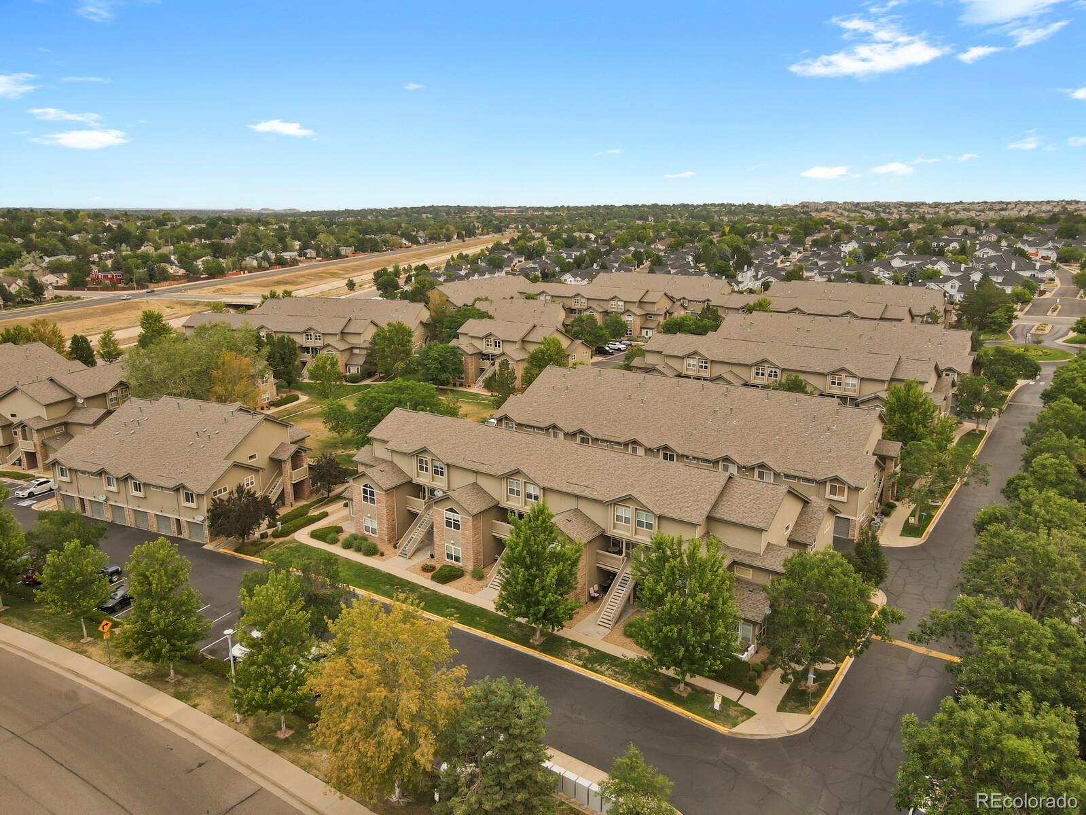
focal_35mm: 24
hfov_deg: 71.6
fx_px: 753
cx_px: 543
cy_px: 408
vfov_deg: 56.8
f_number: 2.8
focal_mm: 4.5
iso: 100
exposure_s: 1/320
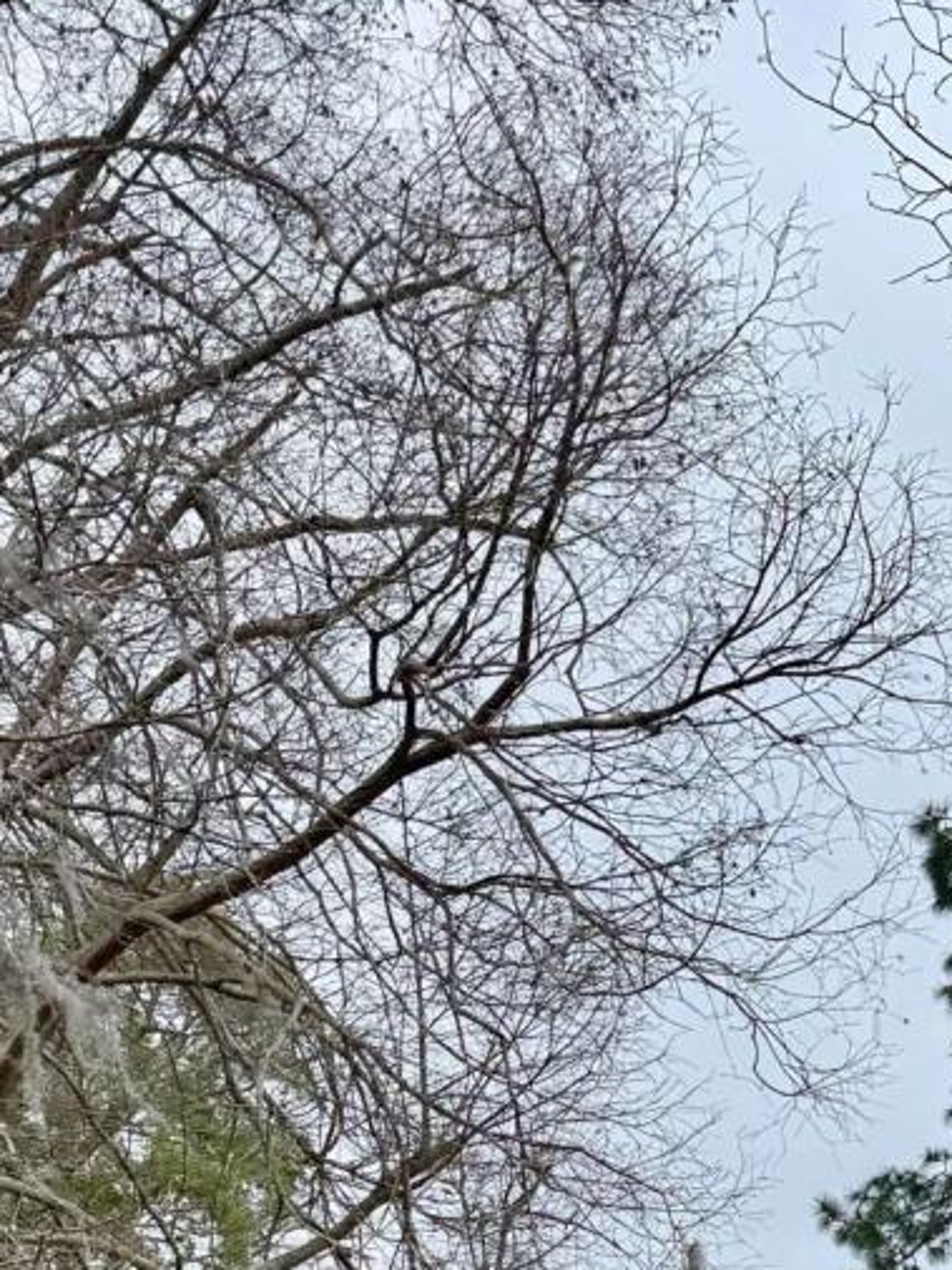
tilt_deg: +0.0
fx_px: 2786
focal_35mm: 76
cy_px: 1660
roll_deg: +0.1
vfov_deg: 22.8
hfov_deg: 19.0
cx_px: 864
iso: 80
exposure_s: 1/2907
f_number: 1.78
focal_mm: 6.76
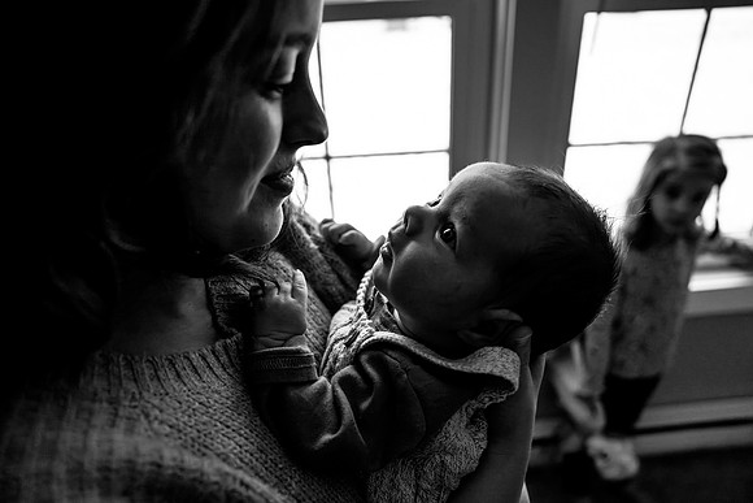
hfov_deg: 73.7
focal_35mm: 24
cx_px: 376
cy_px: 252
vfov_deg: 53.2
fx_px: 502
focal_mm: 24
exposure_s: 1/160
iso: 400
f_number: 2.8
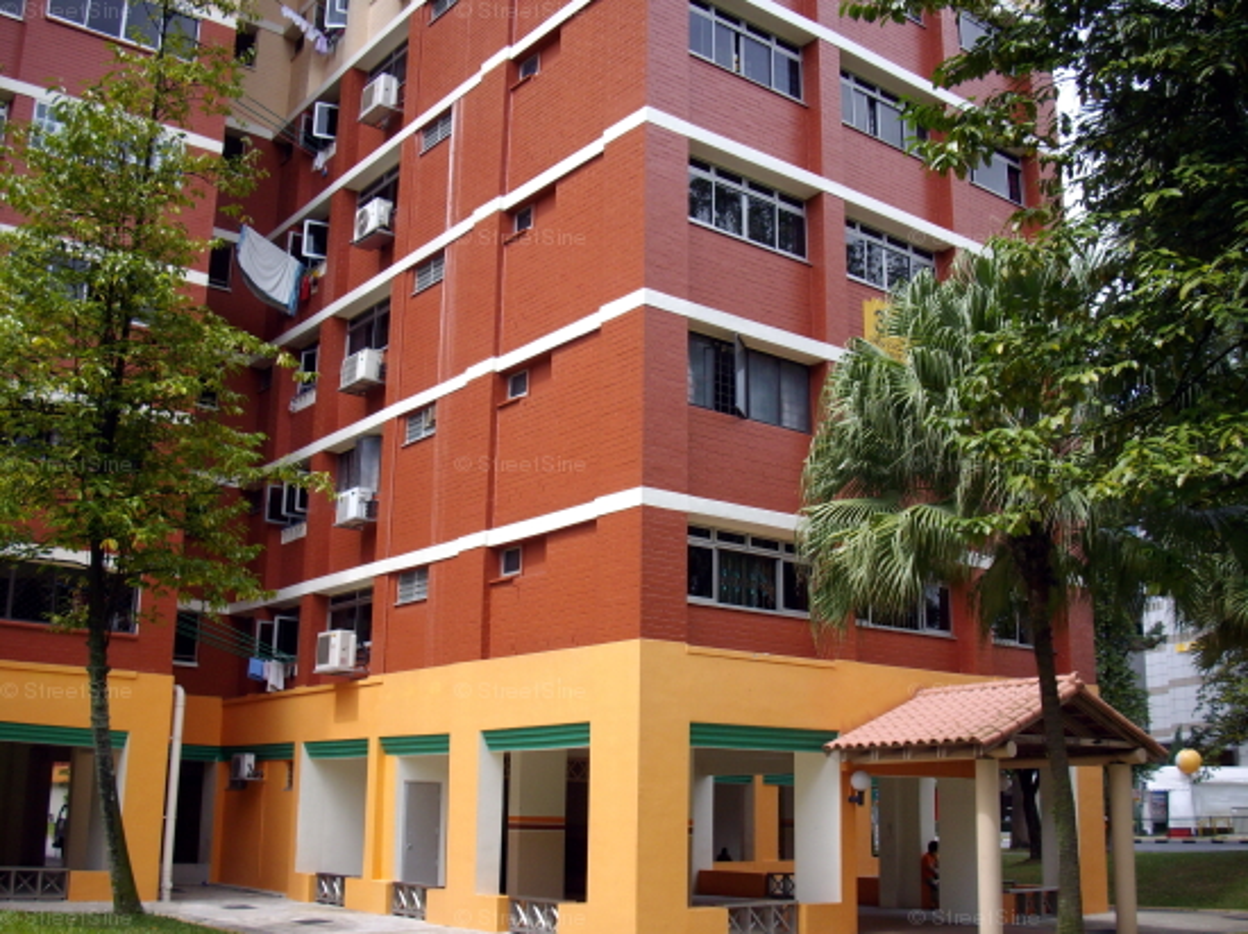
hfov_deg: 50.2
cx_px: 624
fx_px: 1333
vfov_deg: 38.6
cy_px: 467
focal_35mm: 37
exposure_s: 1/400
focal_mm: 6.2
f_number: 2.8
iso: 80
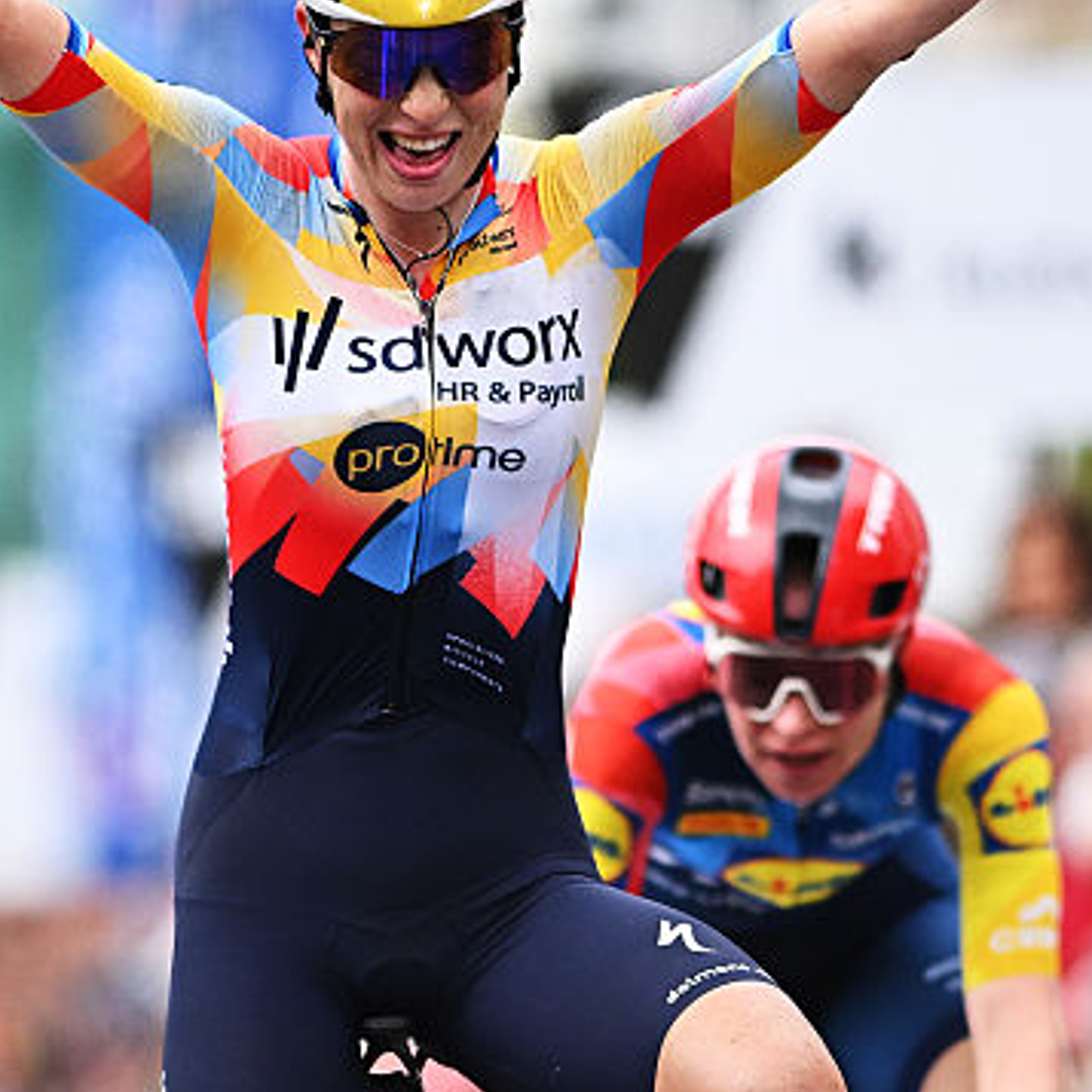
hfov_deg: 1.6
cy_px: 572
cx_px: 462
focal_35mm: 1097
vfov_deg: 1.6
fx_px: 39152
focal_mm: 300
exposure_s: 1/5000
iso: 800
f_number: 2.8
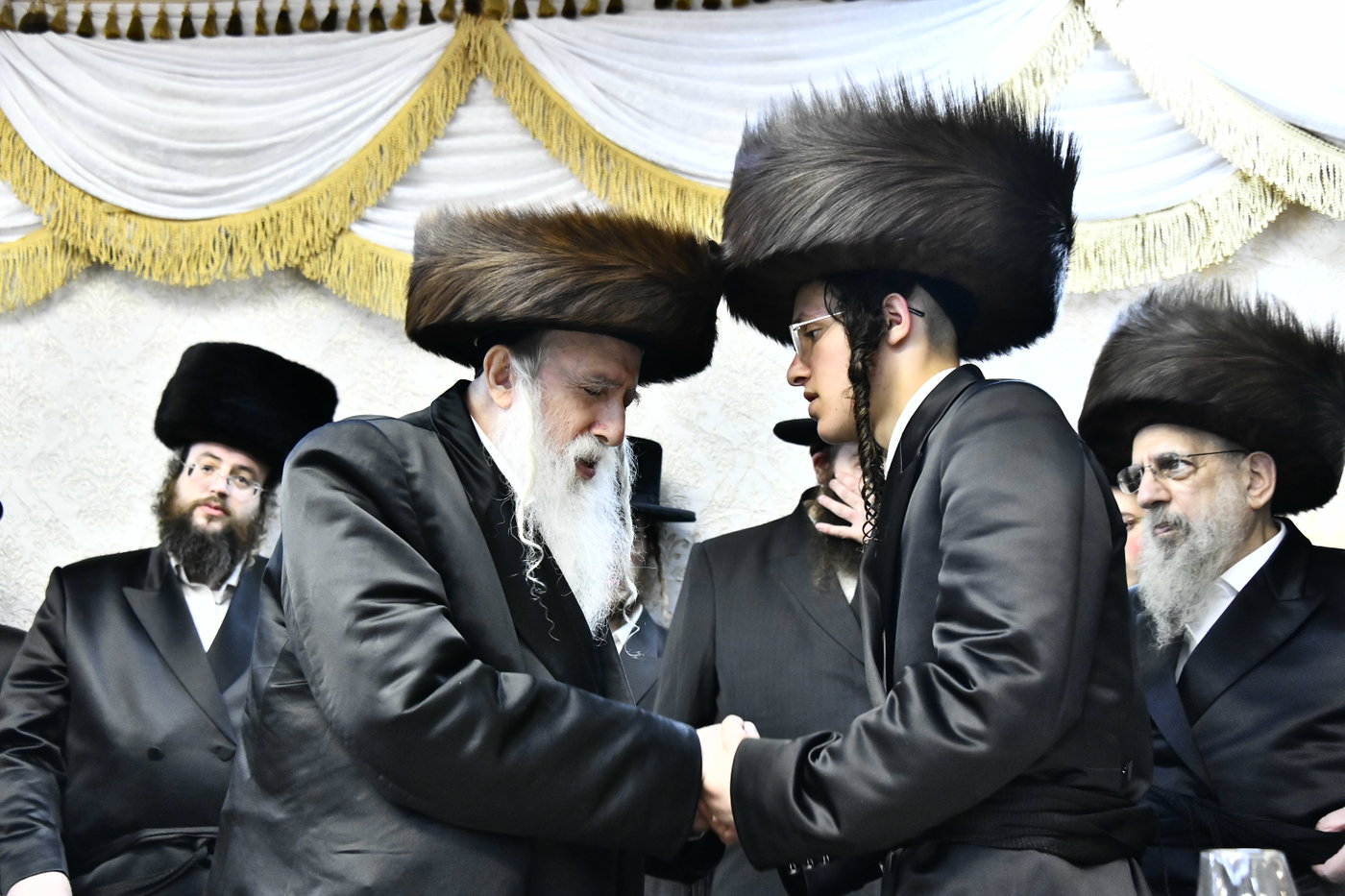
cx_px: 672
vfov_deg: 28.1
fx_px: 1793
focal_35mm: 48
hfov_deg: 41.1
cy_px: 448
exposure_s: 1/160
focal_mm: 48
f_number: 5.6
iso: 4000
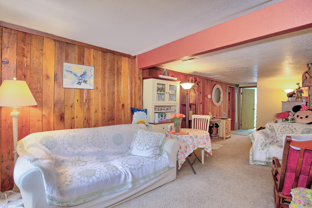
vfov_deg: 67.4
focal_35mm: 18
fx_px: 156
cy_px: 104
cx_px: 156
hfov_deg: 90.0
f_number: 9
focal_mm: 18
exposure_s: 1/13
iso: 400
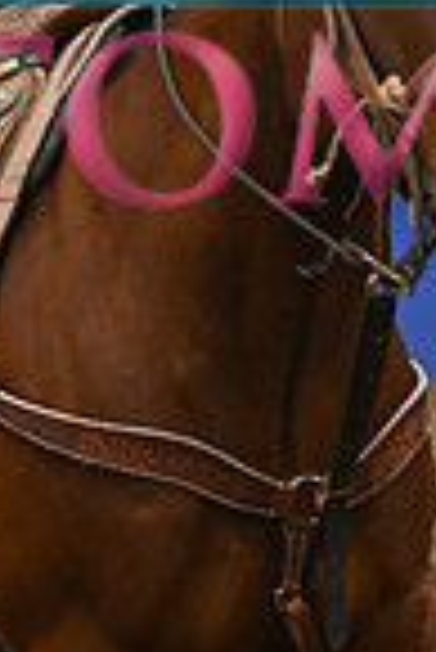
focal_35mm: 519
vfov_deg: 4.0
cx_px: 18
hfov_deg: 2.7
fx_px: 9405
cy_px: -20
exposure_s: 1/400
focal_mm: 130
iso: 3200
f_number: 2.8
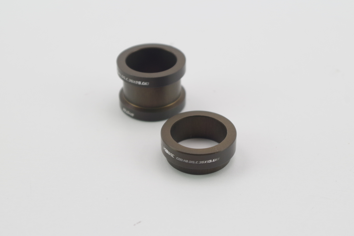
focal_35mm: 72
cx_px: 177
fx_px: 708
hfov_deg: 28.1
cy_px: 118
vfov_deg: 18.9
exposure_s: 1/125
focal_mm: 47.5
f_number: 5.6
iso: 400
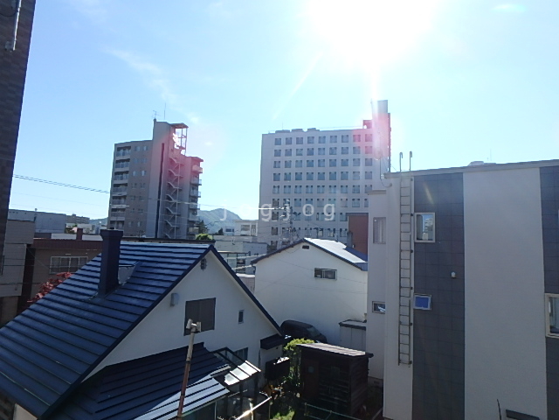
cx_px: 280
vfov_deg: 63.4
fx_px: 339
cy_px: 210
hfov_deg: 79.0
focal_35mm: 21
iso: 125
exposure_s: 1/400
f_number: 6
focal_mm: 3.7
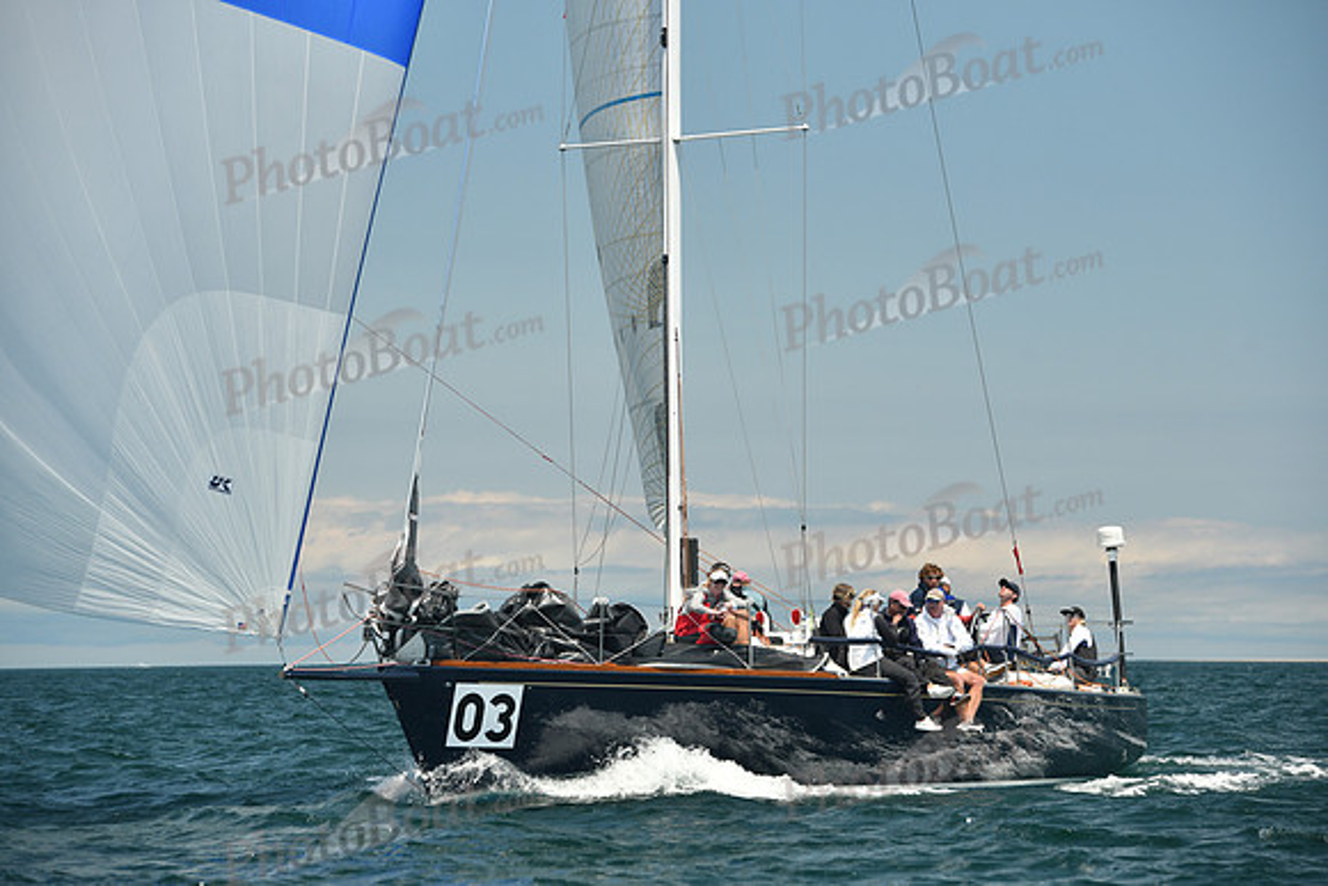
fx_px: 6272
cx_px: 664
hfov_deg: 12.1
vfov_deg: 8.1
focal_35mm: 170
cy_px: 443
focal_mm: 170
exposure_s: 1/640
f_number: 6.3
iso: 320
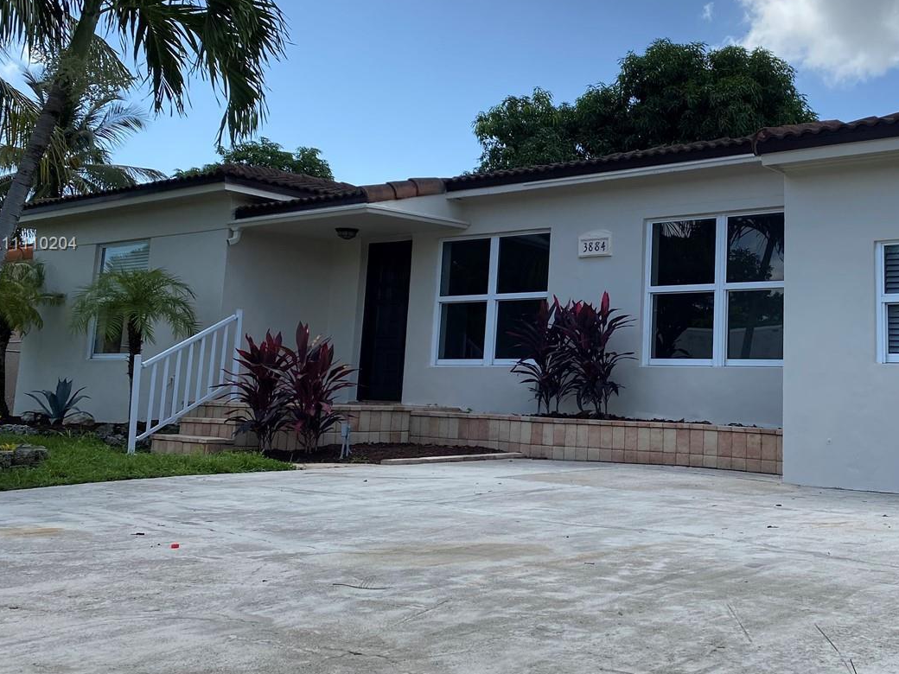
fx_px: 1039
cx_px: 632
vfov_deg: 35.7
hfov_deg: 45.7
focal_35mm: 40
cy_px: 245
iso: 32
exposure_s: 1/2967
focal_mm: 4.25
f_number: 1.8
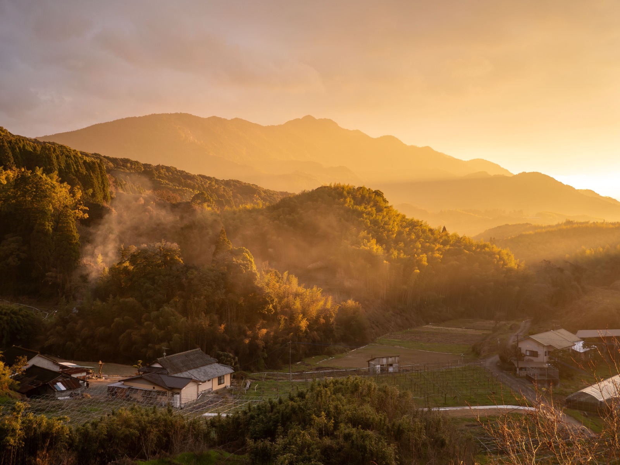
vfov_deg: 32.9
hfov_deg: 42.9
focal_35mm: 44
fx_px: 788
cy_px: 232
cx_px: 310
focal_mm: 22
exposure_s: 1/60
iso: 250
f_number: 4.2
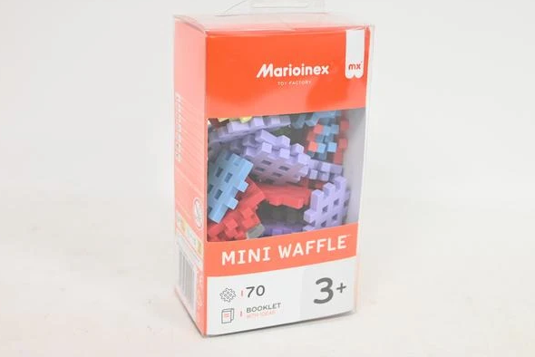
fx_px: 748
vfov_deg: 26.8
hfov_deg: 39.4
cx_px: 255
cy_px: 154
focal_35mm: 50
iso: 450
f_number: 4.5
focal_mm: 27.5
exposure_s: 1/125
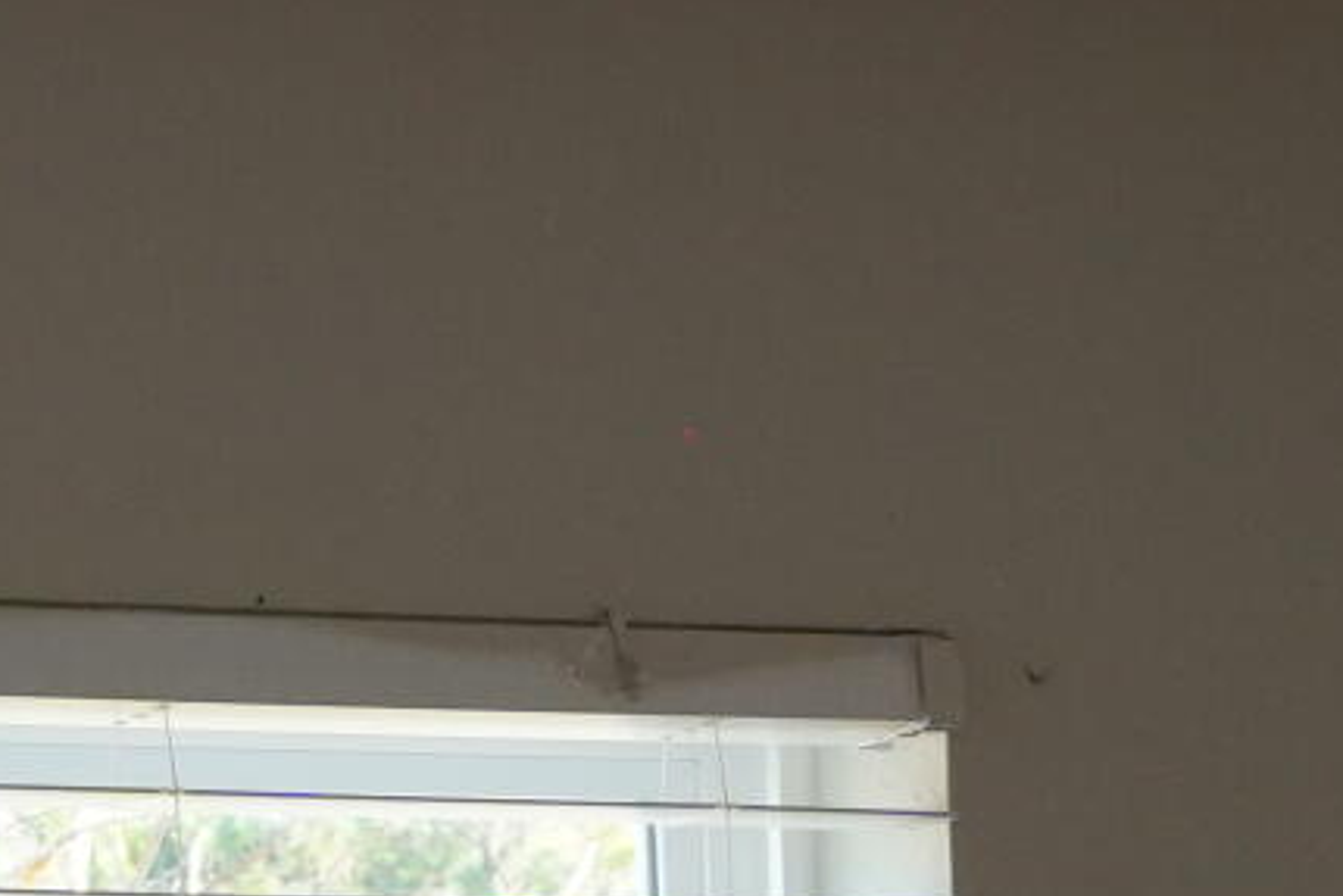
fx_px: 9105
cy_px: 2635
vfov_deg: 5.3
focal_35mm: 244
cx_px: -228
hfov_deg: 8.4
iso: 1250
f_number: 10
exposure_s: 1/60
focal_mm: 35
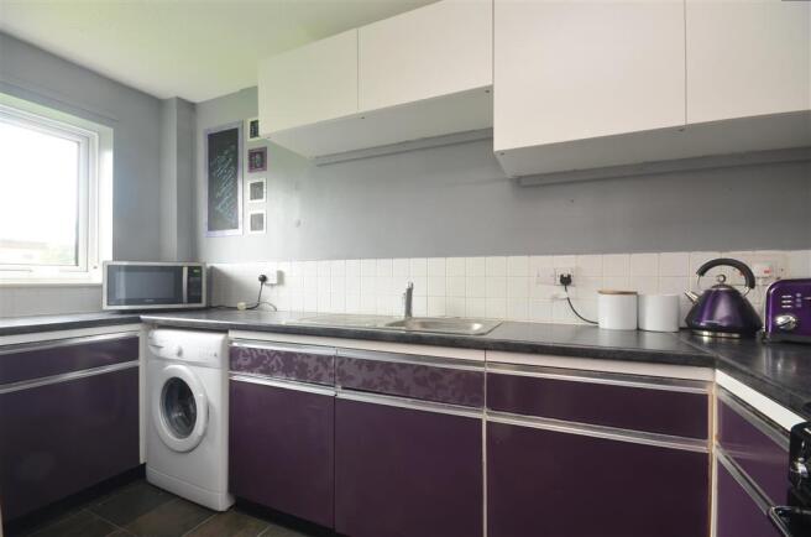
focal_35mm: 15
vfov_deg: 77.0
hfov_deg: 100.5
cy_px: 268
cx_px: 406
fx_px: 337
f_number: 11
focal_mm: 10
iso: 200
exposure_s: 2
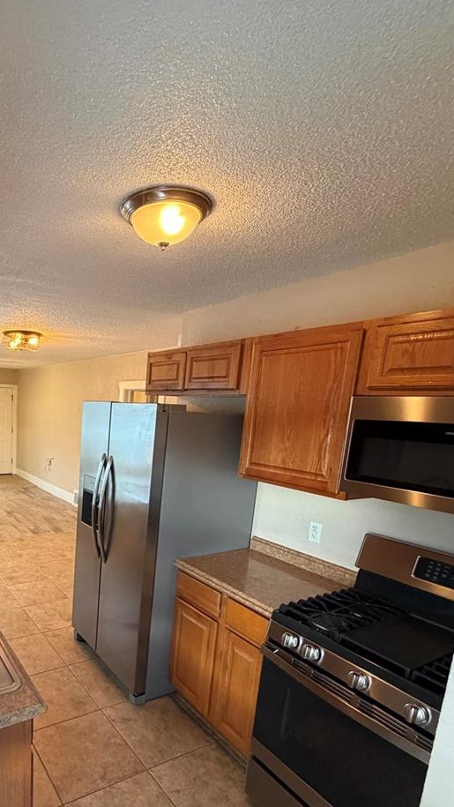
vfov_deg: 85.5
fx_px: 428
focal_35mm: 20
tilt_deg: -11.5
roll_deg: -2.9
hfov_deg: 51.3
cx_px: 71
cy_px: 485
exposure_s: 1/60
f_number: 2.2
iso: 500
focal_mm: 2.22
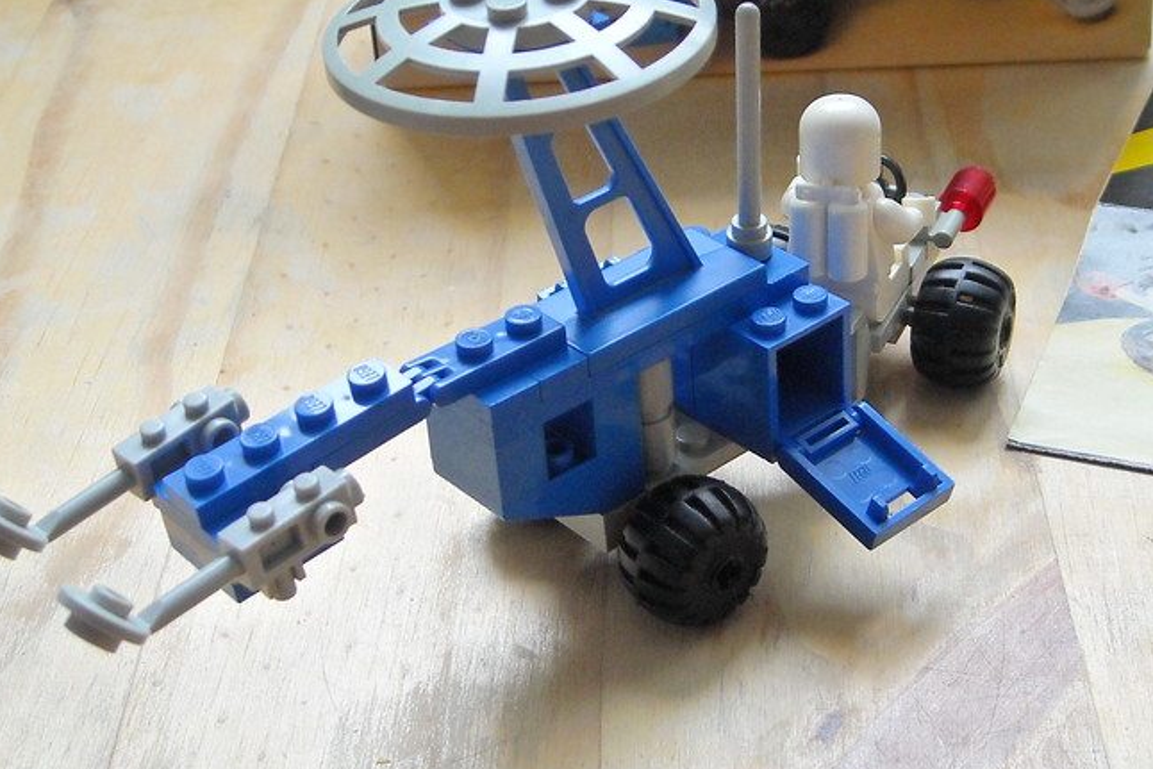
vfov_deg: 19.2
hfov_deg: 28.4
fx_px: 2274
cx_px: 644
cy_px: 388
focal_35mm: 71
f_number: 3.2
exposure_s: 1/60
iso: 168
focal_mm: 7.92
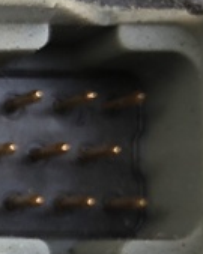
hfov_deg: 8.3
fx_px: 1248
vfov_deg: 11.6
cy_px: 210
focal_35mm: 166
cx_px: -346
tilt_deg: -87.6
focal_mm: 4
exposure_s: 1/343
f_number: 1.8
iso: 20
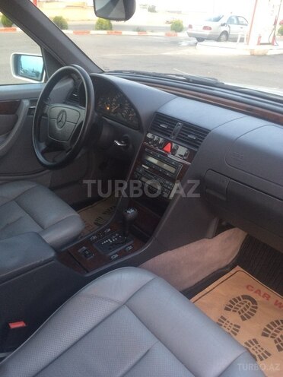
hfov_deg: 48.2
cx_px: 142
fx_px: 316
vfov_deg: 61.7
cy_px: 188
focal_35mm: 29
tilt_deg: -28.2
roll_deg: -7.0
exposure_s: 1/33
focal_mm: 4.15
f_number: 2.2
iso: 125
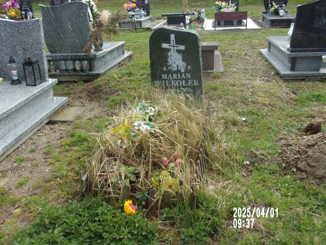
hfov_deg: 51.4
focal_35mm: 36
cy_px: 122
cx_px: 163
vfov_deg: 39.7
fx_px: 339
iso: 80
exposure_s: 1/170
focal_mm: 6.4
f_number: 4.5
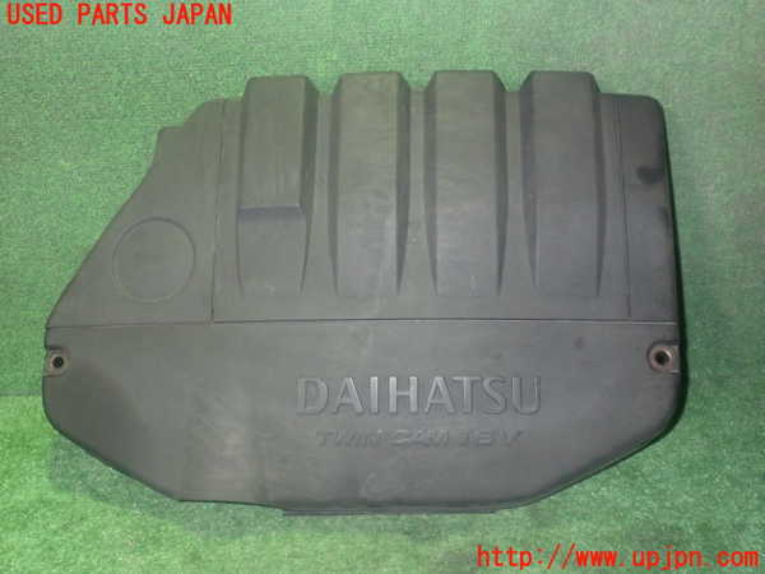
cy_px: 287
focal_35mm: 36
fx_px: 796
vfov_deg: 39.7
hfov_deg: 51.4
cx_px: 382
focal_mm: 6.37
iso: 640
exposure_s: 1/40
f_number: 2.5
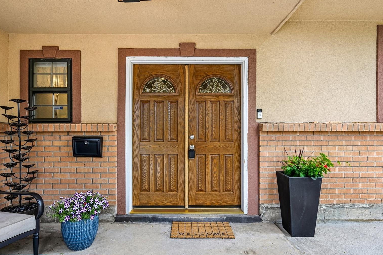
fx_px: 213
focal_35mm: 20
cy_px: 129
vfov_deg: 61.9
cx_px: 186
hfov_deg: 84.0
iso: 180
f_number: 10
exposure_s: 1/20
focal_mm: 19
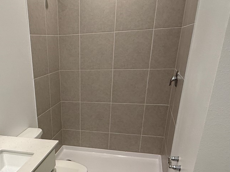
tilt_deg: -24.6
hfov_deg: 50.4
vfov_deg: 38.3
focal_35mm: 35
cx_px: 56
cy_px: 151
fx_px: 233
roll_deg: +3.6
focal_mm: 2.22
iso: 160
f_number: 2.2
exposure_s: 1/120
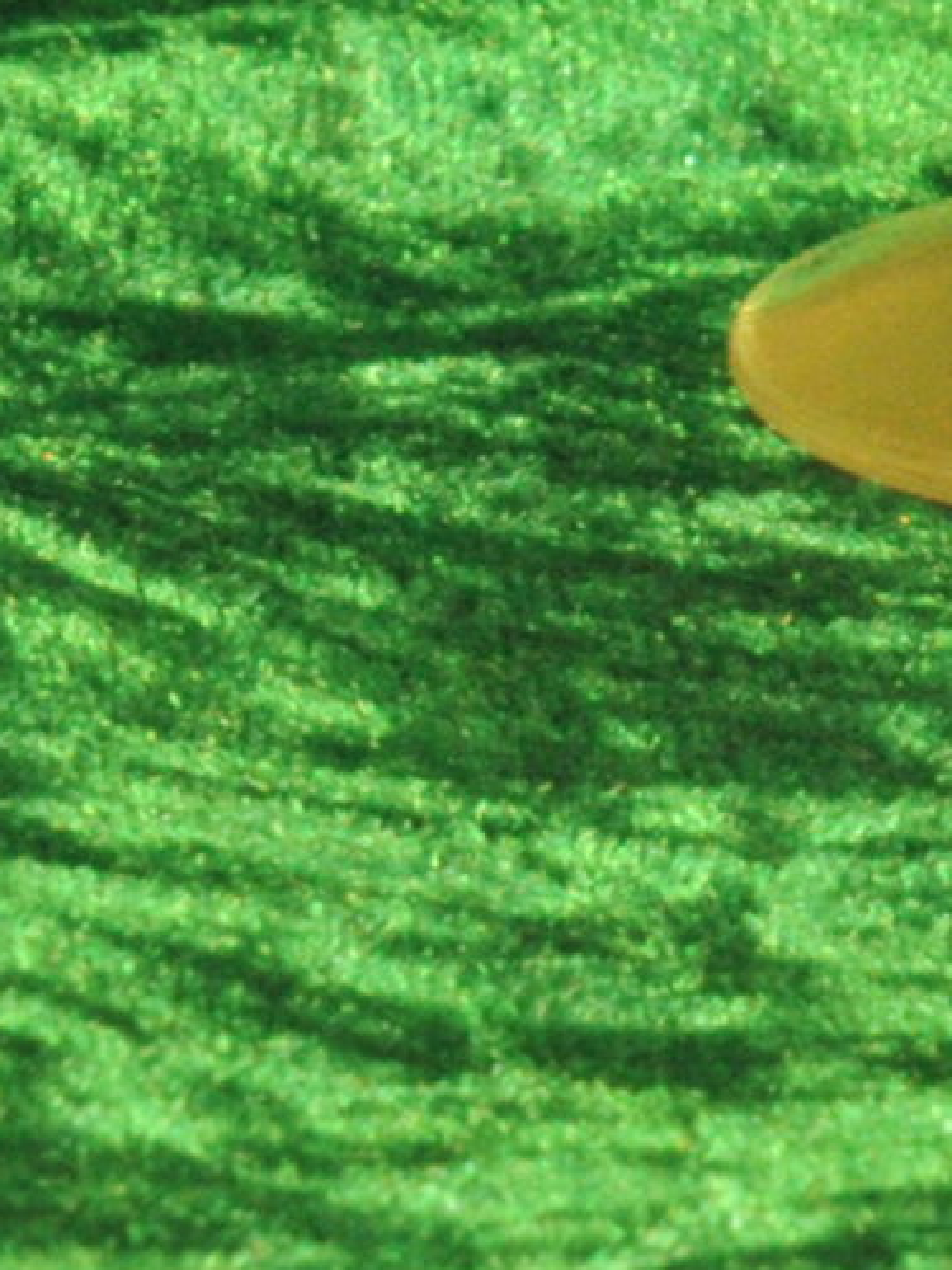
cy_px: -763
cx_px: 2699
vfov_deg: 3.3
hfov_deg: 2.5
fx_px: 21635
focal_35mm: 590
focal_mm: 120
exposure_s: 1/4
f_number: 22
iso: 6400
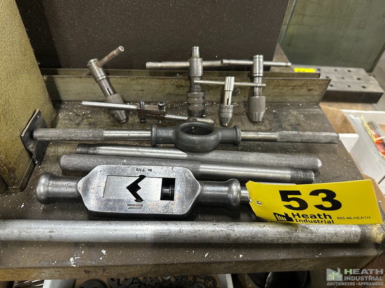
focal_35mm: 24
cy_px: 144
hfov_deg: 71.6
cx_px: 192
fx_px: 267
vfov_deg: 56.8
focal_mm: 6.86
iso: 500
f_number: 1.78
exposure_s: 1/60
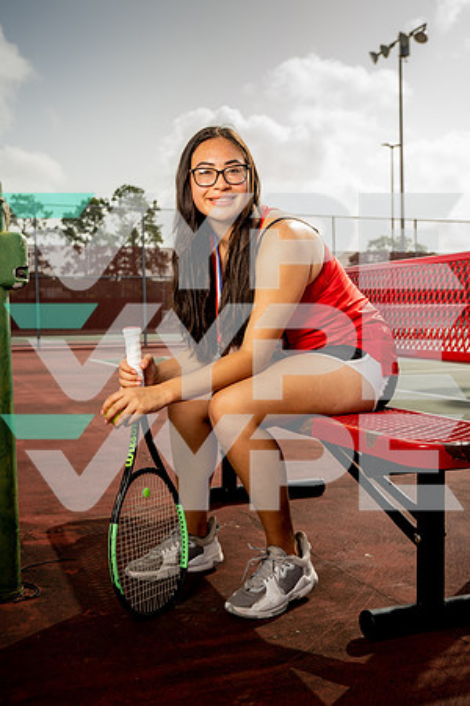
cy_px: 353
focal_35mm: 40
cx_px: 235
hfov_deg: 33.4
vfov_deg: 48.5
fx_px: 783
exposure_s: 1/250
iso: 50
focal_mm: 40
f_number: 6.3
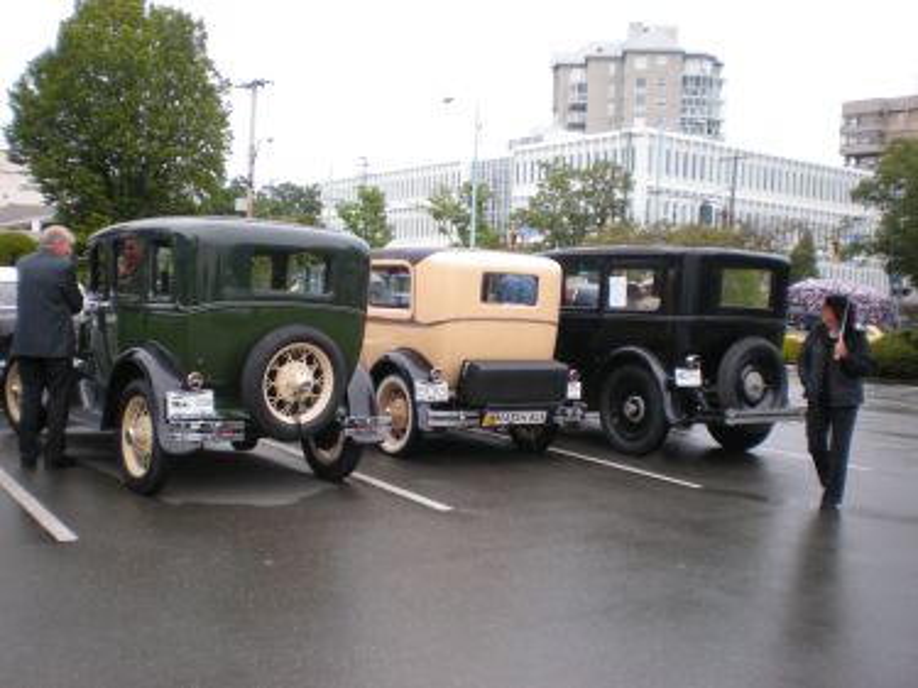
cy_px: 344
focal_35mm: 38
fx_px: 1007
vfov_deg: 37.7
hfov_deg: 49.0
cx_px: 459
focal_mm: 6.3
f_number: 3.1
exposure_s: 1/216
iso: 64
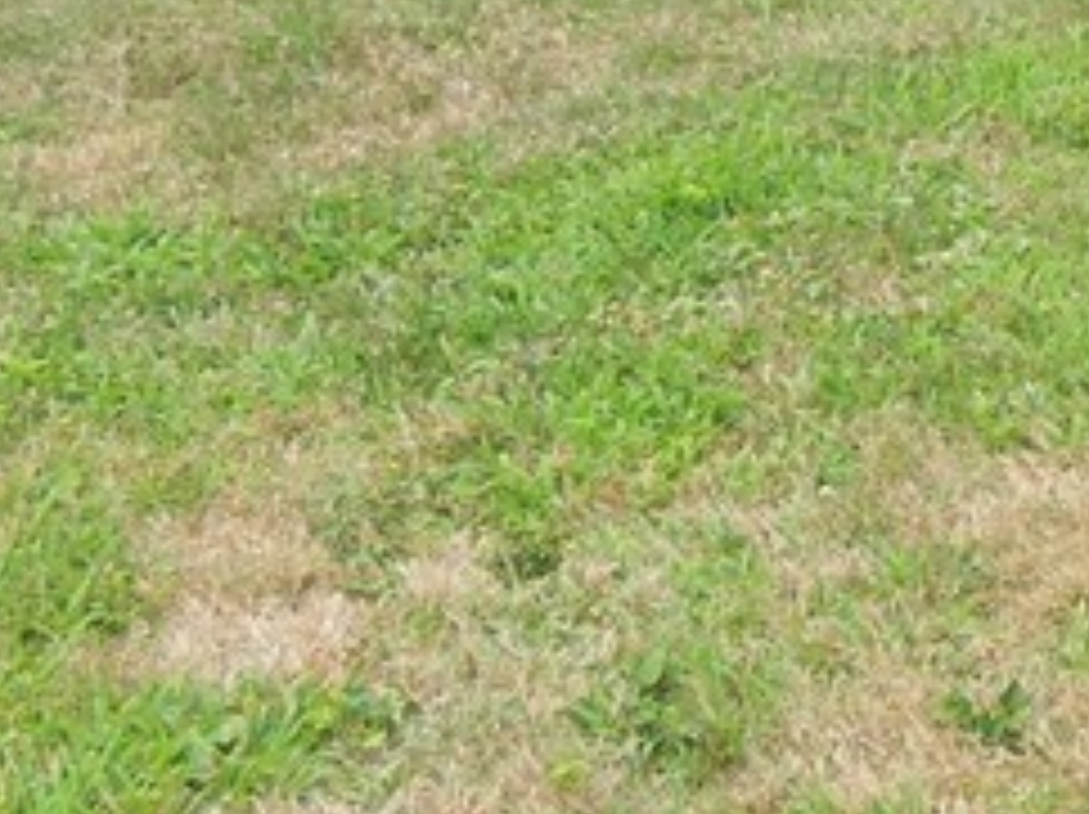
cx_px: 1534
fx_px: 3331
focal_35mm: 106
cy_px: -58
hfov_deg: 17.1
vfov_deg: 13.7
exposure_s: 1/160
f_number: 3.3
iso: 100
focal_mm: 4.5
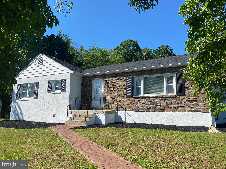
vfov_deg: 53.1
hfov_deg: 67.3
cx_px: 113
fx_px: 170
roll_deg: -0.3
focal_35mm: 26
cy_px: 84
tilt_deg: +7.1
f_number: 1.8
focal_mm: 4.25
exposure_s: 1/2410
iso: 32
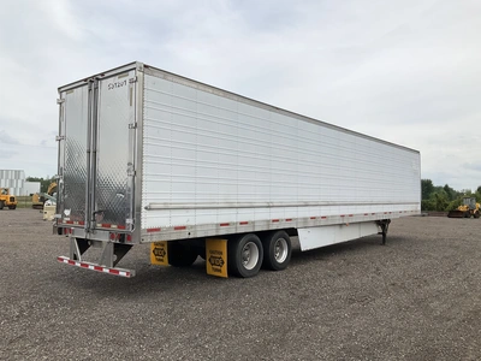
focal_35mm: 29
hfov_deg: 61.7
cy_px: 180
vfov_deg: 48.2
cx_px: 240
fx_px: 403
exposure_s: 1/2058
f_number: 1.8
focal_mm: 3
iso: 25
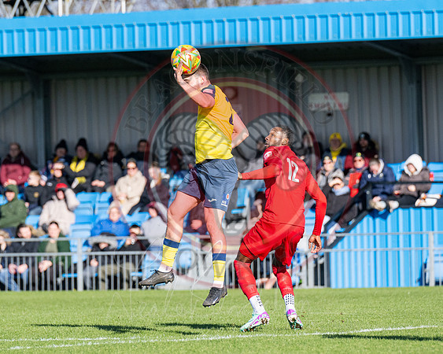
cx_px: 239
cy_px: 190
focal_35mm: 385
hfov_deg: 5.0
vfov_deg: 4.0
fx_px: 5051
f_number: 4
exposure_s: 1/4000
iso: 400
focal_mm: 200
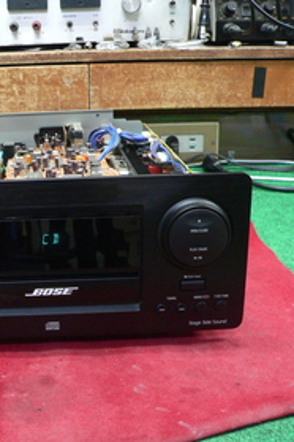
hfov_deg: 25.7
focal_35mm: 51
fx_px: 625
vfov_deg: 38.9
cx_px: 33
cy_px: 223
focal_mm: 6
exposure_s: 1/8
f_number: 2.8
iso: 200
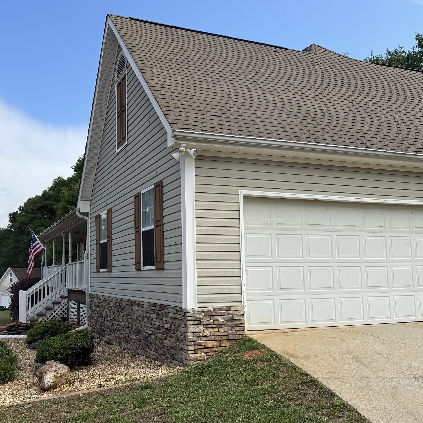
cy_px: 239
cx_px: 154
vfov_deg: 48.3
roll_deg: +1.1
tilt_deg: +5.5
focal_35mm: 34
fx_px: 470
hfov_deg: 47.9
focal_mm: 6.76
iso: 80
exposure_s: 1/2611
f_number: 1.78
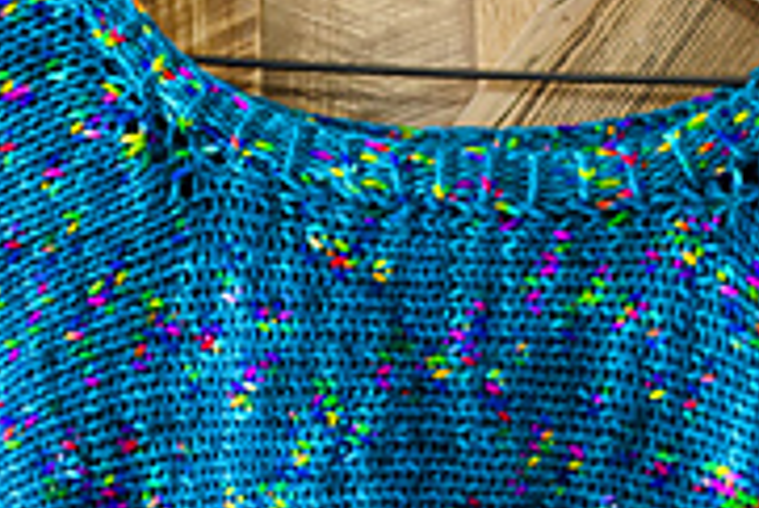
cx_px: 151
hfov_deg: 19.1
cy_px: 346
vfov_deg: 12.9
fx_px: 2237
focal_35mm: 106
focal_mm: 20
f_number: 3.8
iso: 800
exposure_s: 1/50
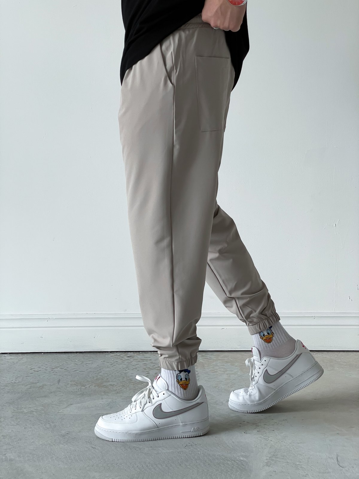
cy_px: 240
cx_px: 180
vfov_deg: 36.8
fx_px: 719
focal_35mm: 52
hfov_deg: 28.0
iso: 64
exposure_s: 1/120
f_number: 2
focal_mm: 6
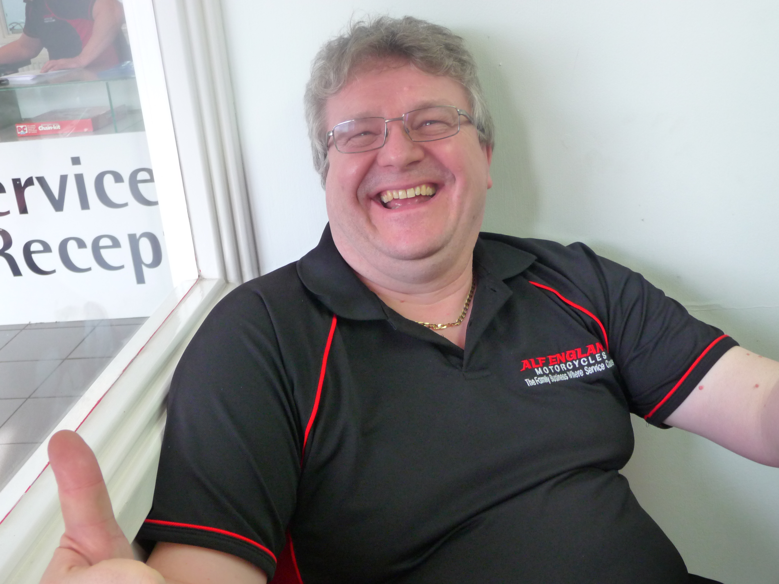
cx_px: 390
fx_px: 968
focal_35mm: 43
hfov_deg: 43.9
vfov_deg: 33.6
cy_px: 292
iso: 320
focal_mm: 7.1
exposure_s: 1/30
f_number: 4
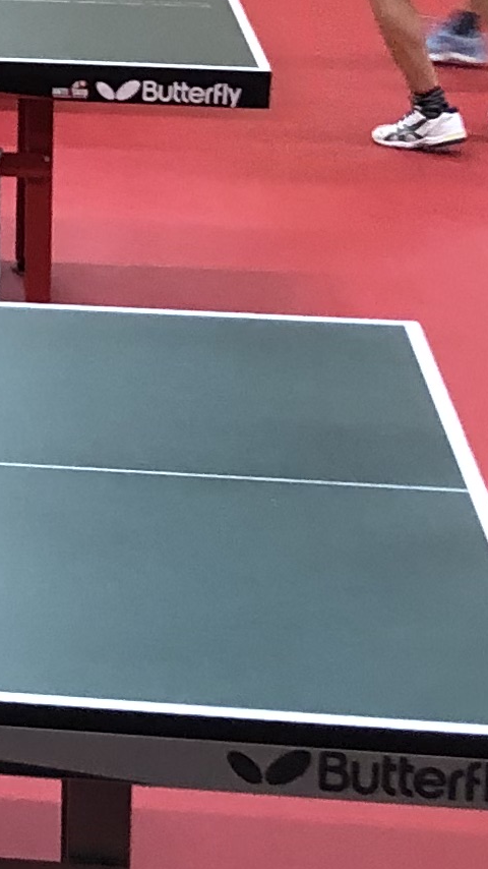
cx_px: -582
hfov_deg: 7.9
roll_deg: -1.0
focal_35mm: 144
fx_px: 3315
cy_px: 82
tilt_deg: -9.9
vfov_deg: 14.8
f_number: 1.8
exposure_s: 1/15
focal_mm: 3.99
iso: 64
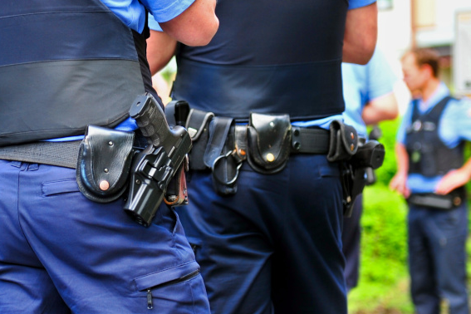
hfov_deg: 17.5
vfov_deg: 11.8
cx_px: 82
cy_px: 69
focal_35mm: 116
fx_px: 1518
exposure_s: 1/200
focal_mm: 70
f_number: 2.8
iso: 200
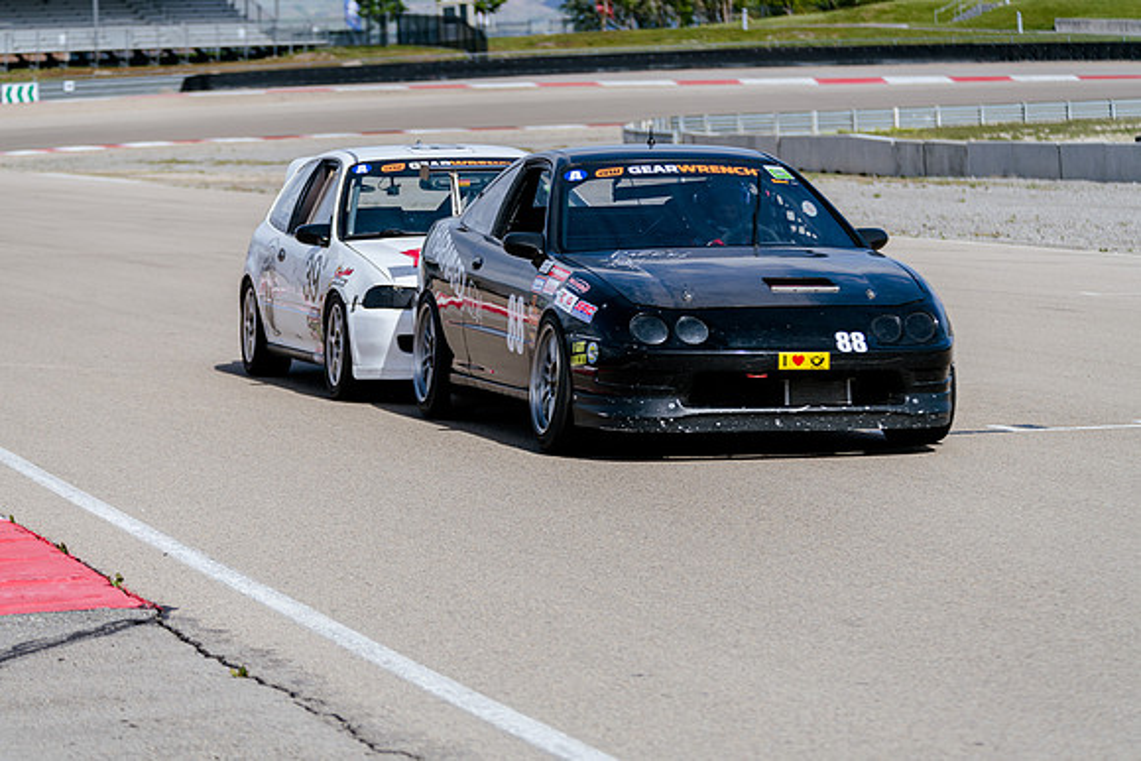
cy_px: 360
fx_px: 4882
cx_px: 527
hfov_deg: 13.3
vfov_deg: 8.9
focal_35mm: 154
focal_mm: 140
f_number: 5.6
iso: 125
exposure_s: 1/800
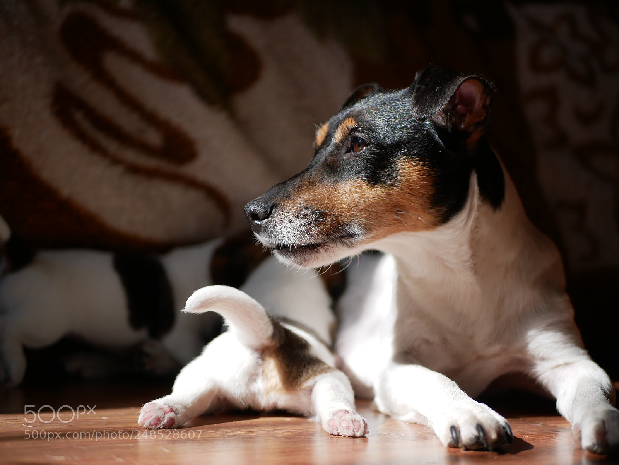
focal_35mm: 50
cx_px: 310
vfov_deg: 29.1
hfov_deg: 38.2
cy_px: 232
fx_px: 895
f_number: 1.8
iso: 200
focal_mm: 25
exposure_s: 1/2500
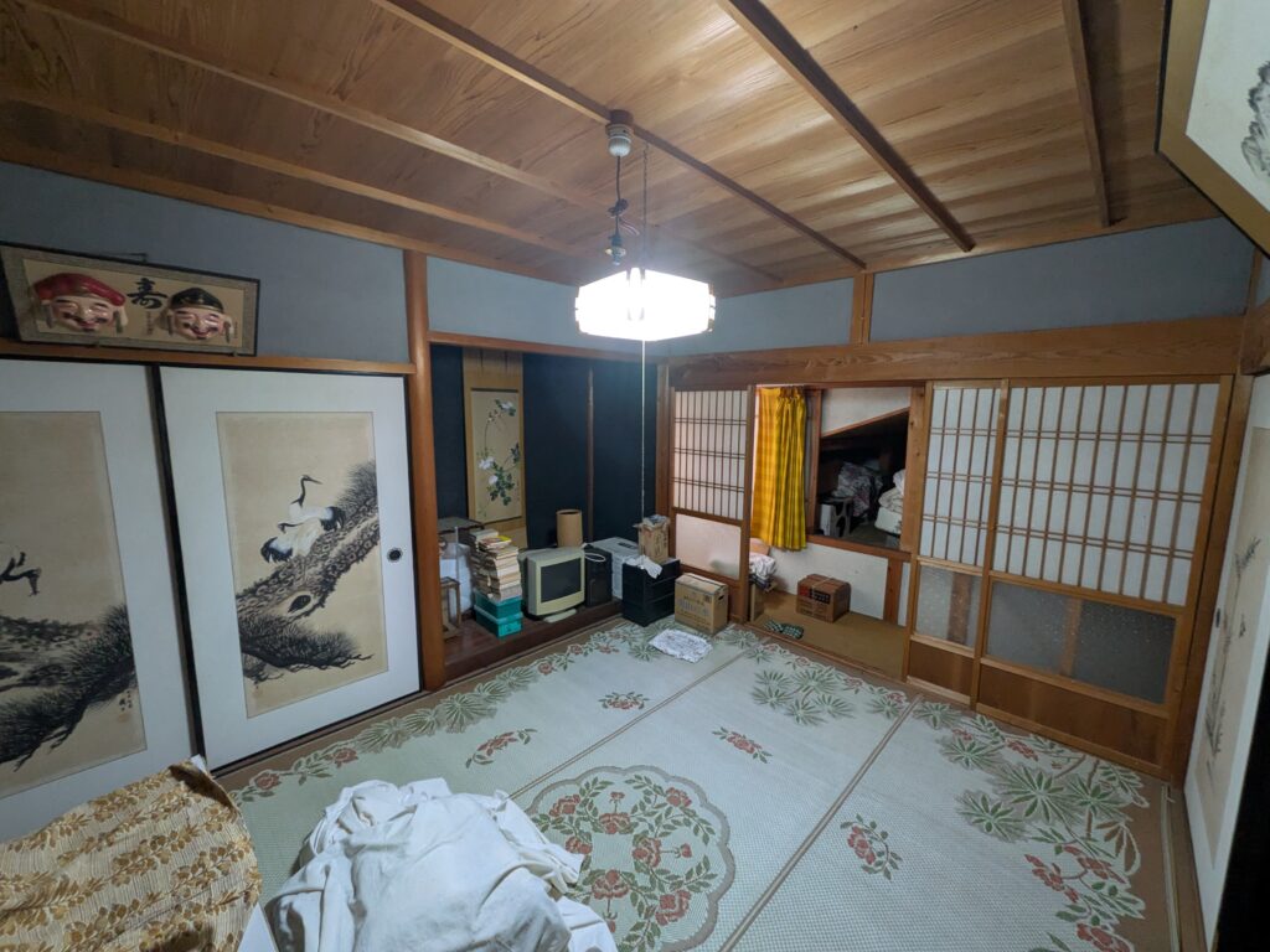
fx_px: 514
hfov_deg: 102.1
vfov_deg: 85.7
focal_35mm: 14
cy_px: 476
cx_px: 635
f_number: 2.2
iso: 218
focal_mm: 1.83
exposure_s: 1/40
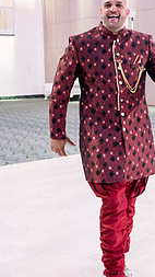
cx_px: 124
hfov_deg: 19.8
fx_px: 439
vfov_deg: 34.8
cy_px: 112
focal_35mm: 60
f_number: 2.8
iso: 2500
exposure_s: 1/125
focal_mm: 24
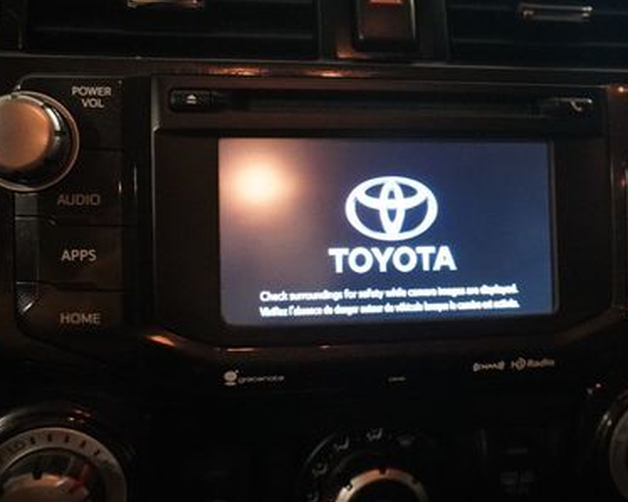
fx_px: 851
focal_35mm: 46
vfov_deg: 32.8
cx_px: 406
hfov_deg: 40.1
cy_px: 222
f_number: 4
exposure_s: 1/50
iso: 6400
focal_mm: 19
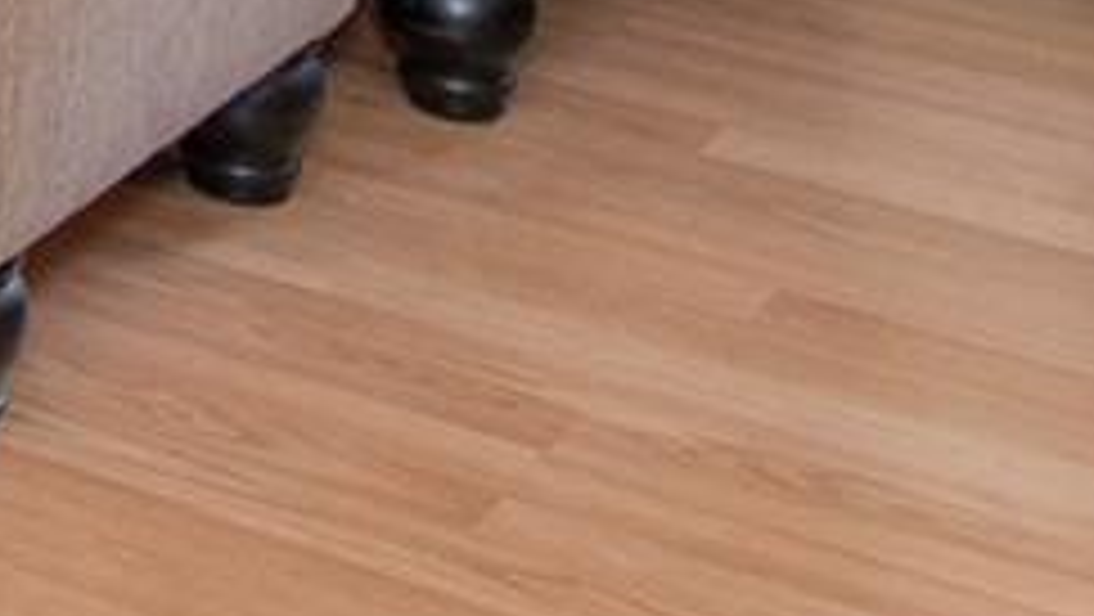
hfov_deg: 14.5
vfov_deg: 8.2
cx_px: -1067
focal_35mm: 124
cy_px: -1308
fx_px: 3599
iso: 320
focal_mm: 12
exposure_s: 1/2
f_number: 8
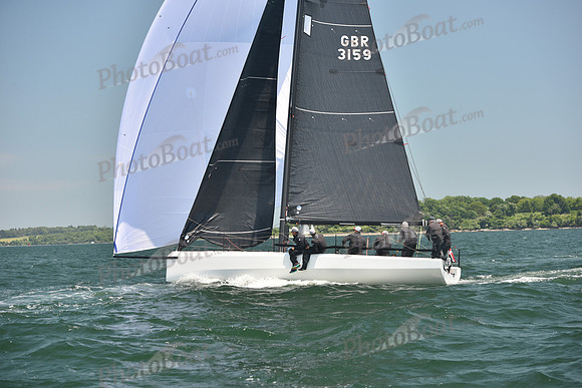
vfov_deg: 19.5
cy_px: 194
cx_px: 291
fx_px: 1132
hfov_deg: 28.8
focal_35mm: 70
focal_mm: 70
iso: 250
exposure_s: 1/640
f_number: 4.5
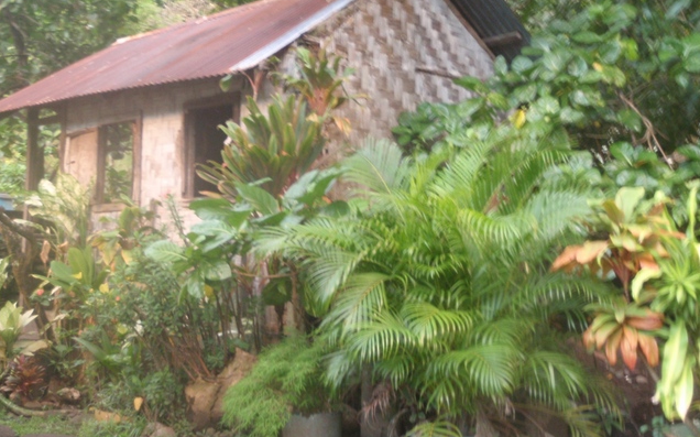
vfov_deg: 26.8
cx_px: 308
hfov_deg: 41.8
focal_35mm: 48
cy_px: 189
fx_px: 915
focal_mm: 6.53
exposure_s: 1/4
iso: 200
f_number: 4.1
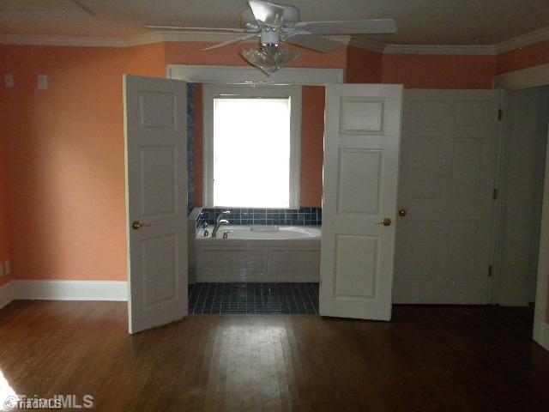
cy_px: 206
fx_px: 587
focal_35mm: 37
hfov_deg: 50.1
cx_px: 274
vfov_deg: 38.7
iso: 400
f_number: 3.5
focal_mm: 6.6
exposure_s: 1/77.2
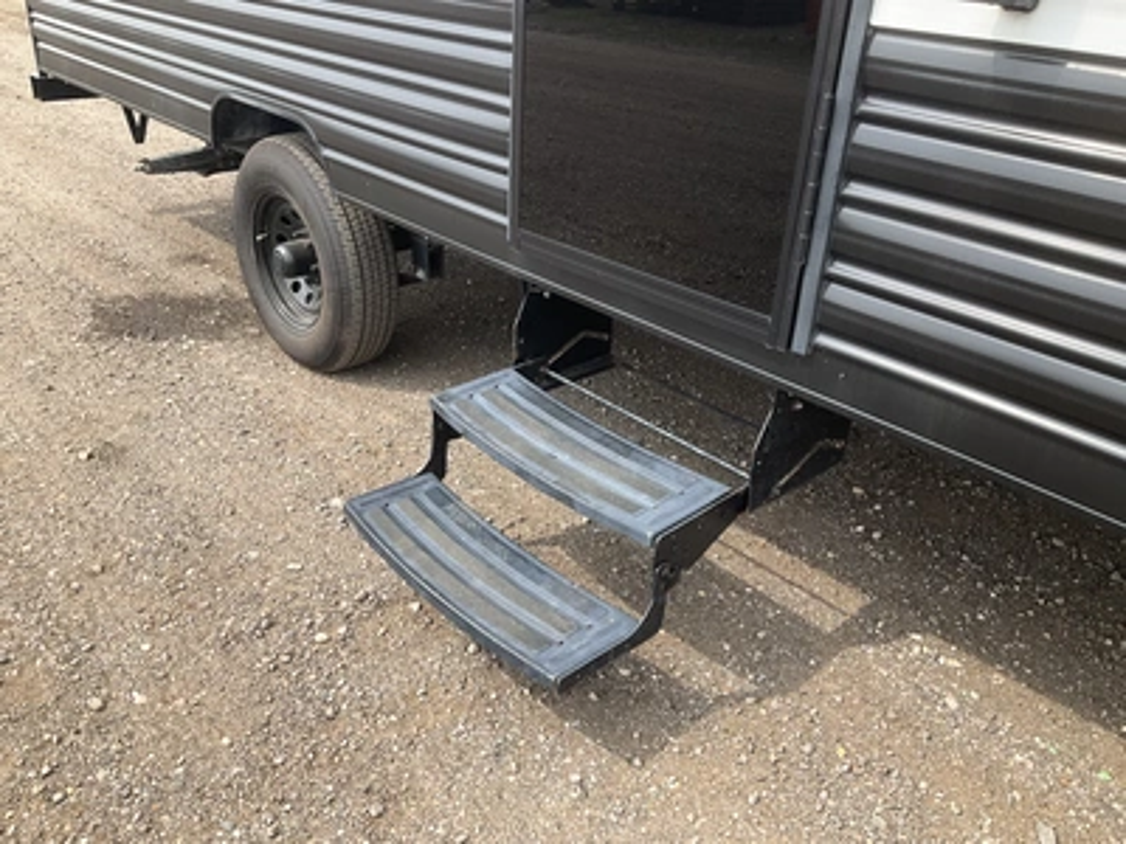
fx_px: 943
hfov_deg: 61.7
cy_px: 422
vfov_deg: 48.2
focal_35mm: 29
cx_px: 563
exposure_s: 1/534
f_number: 1.8
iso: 25
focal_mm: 3
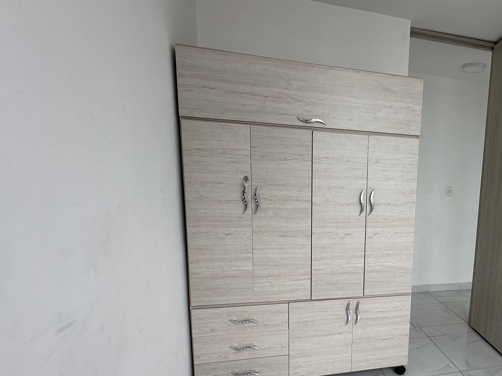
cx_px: 383
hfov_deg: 68.6
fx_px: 334
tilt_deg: -7.9
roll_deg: -4.1
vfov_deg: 58.2
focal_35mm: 23
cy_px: 234
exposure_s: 1/296
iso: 40
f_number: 2.2
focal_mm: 2.22
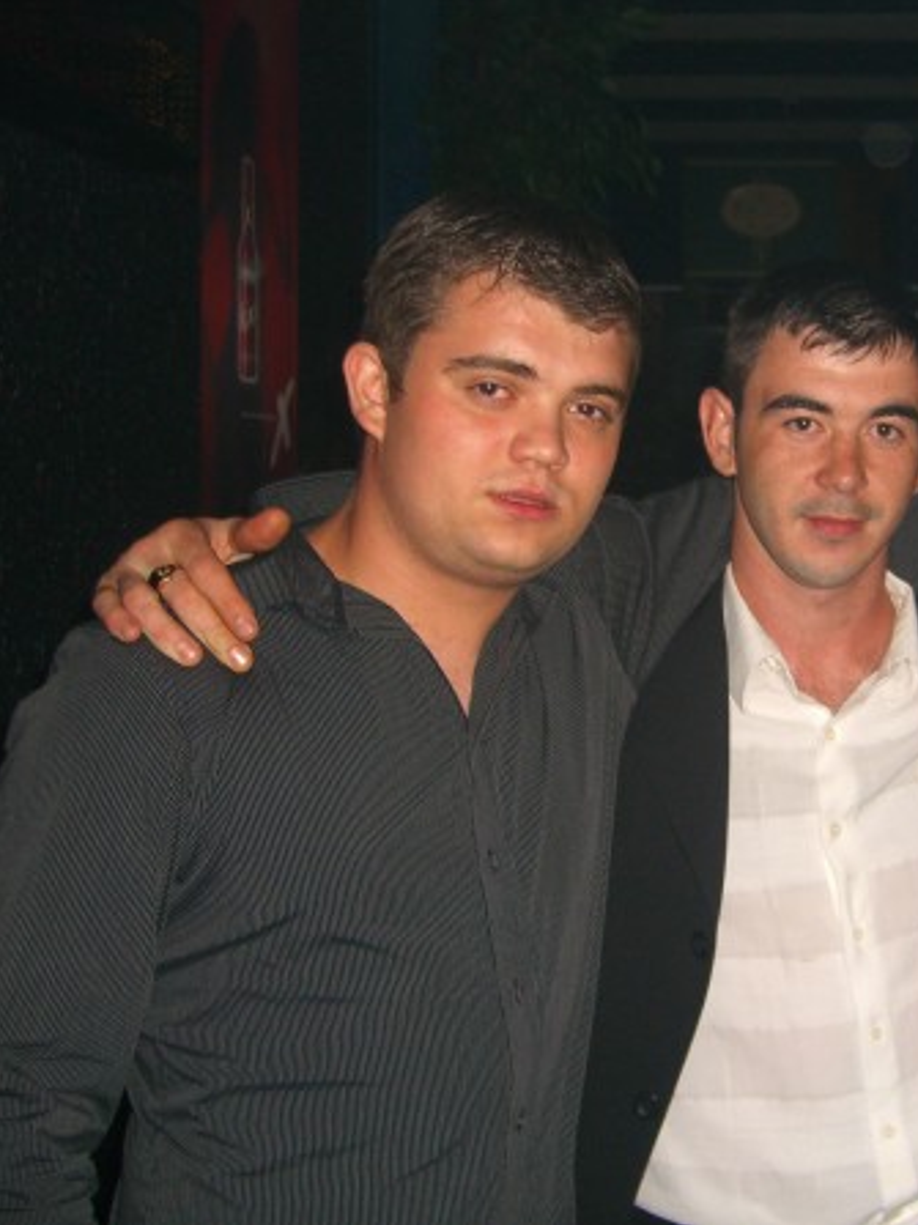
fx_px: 1804
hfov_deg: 27.8
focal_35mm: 51
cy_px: 611
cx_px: 770
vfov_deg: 37.5
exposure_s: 1/60
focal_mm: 7.9
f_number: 2.8
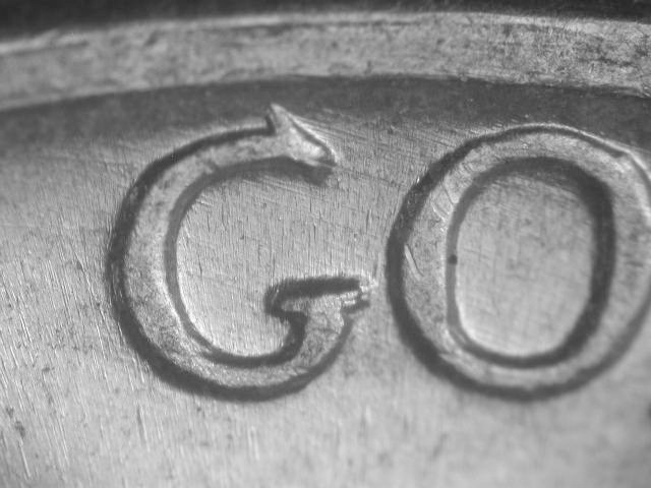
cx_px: 326
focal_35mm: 123
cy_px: 244
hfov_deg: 16.0
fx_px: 2313
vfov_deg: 12.0
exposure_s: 1/12.3
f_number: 4.4
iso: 100
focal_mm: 25.5
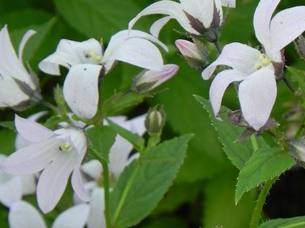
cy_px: 116
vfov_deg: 2.9
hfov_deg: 3.9
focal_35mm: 512
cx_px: 134
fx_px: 4510
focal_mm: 51.8
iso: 160
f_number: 5
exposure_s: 1/60
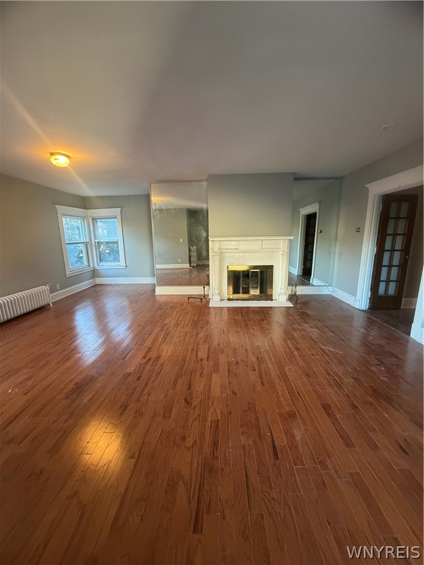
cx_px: 212
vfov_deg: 102.1
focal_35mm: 14
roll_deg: +0.1
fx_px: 229
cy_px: 282
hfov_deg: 85.7
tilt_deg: -10.5
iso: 500
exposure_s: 1/60
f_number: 2.2
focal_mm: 2.22
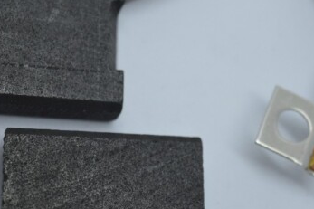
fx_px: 1491
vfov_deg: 8.0
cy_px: 112
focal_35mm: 171
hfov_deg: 12.0
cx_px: 170
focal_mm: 55
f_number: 5.6
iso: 400
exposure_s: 1/100
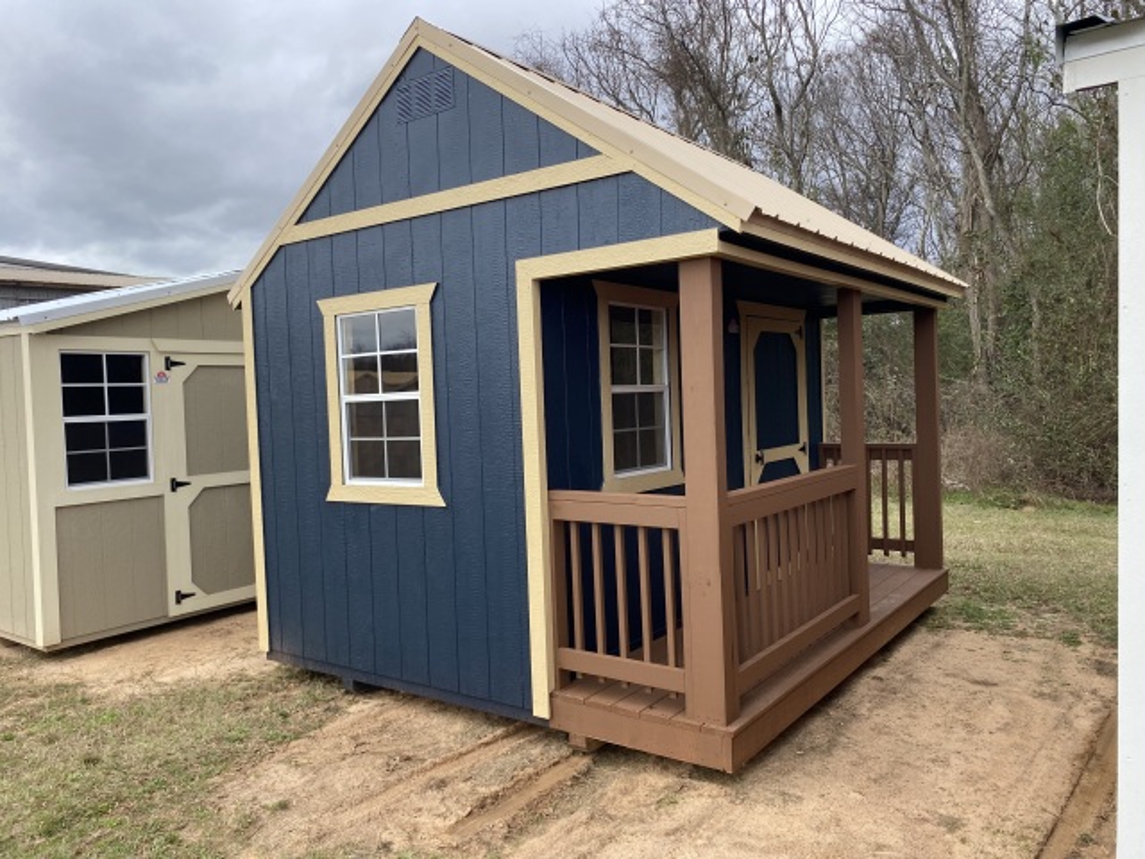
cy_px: 430
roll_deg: +2.2
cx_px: 572
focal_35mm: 26
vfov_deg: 53.1
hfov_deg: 67.3
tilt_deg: -1.3
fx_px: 860
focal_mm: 4.25
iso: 32
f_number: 1.8
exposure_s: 1/793
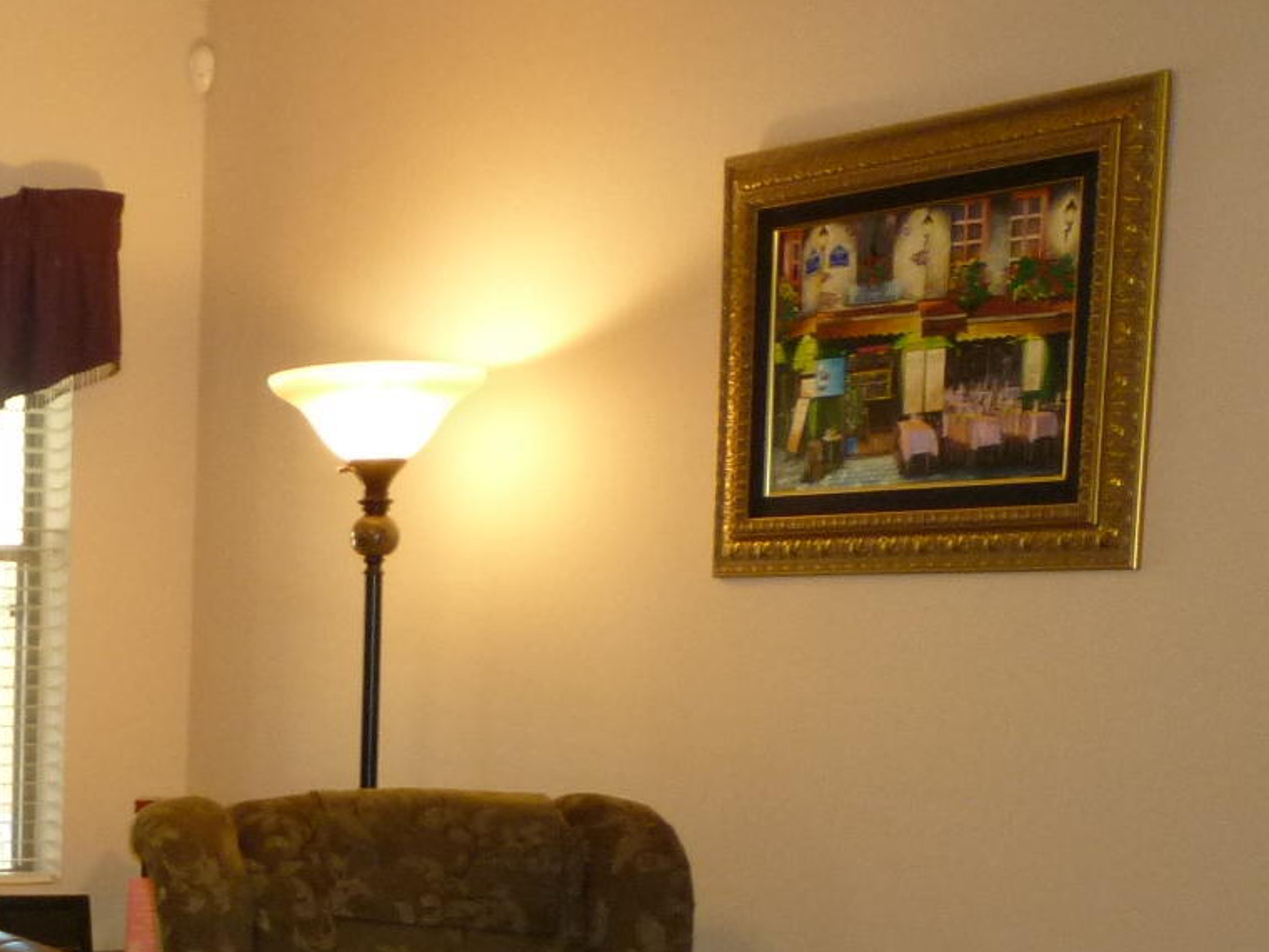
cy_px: 1185
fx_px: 2860
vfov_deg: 17.9
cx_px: -170
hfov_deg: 23.3
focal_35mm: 78
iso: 250
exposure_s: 1/30
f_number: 3.3
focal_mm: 5.2
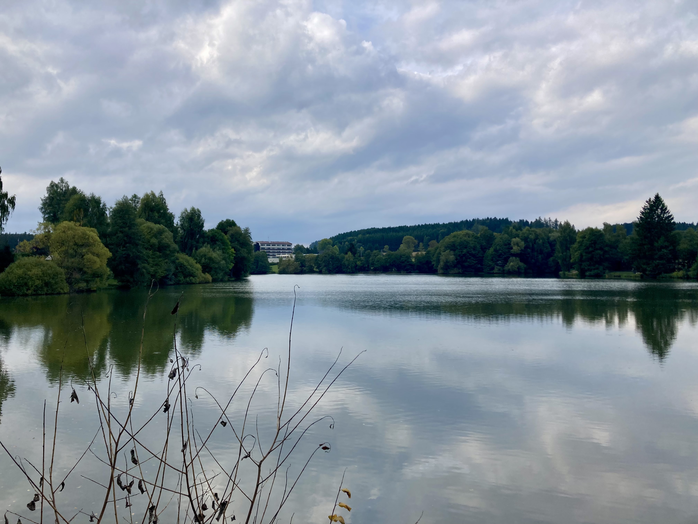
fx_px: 565
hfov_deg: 63.4
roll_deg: +0.7
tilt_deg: -1.4
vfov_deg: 49.7
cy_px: 262
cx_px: 349
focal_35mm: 28
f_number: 1.8
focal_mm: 3.99
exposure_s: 1/1453
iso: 20
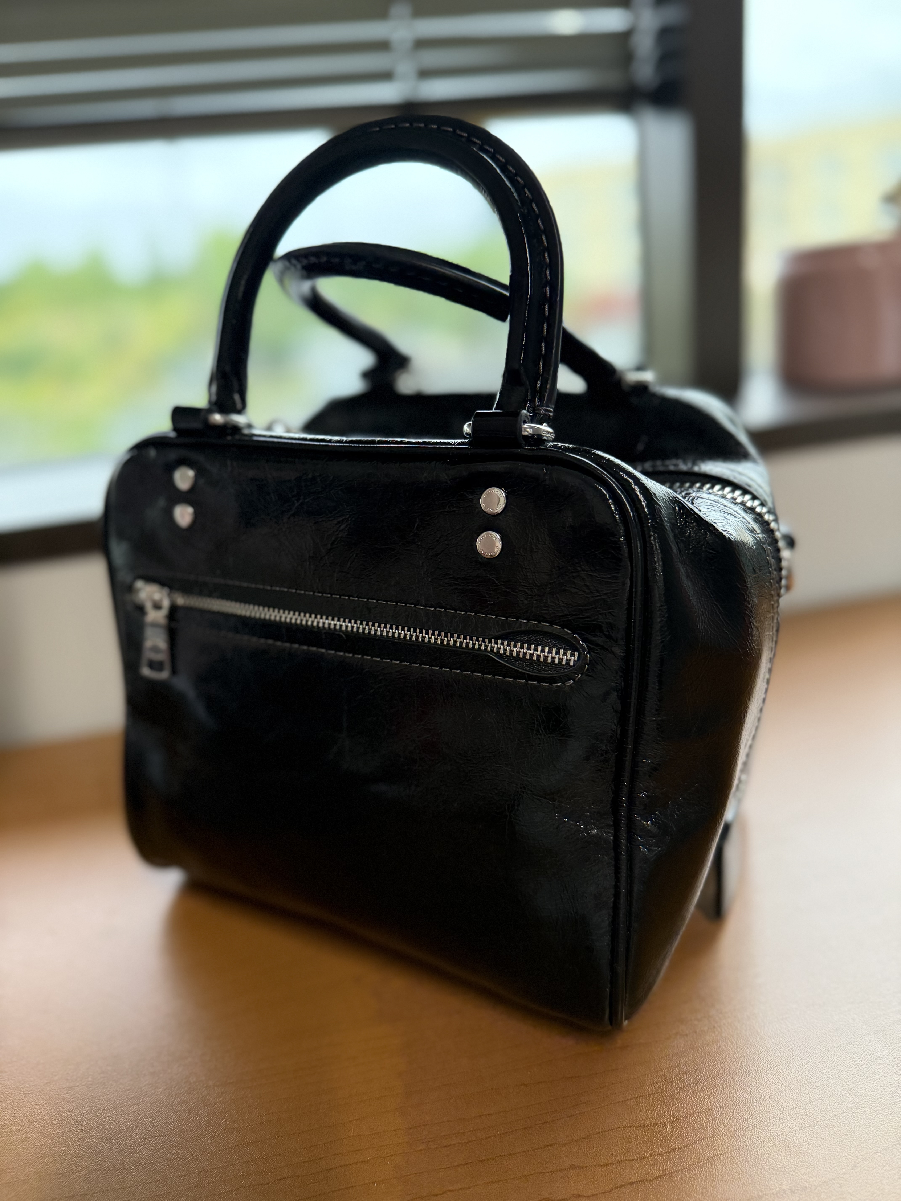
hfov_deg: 56.8
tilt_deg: -20.6
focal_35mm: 24
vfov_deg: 71.6
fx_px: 833
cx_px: 450
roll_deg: +5.1
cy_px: 600
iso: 400
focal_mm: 6.76
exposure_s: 1/120
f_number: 1.78
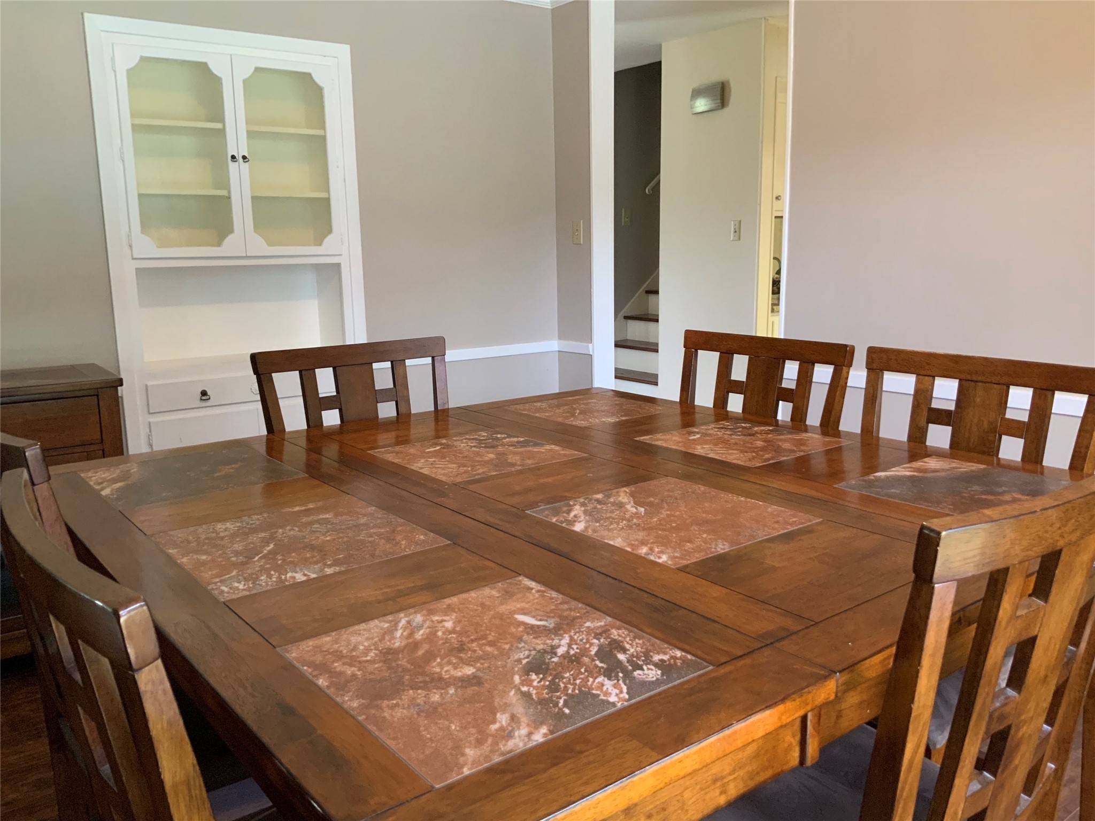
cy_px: 410
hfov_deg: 61.7
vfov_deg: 48.2
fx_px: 917
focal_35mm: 29
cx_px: 548
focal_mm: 3
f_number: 1.8
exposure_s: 1/45
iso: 200
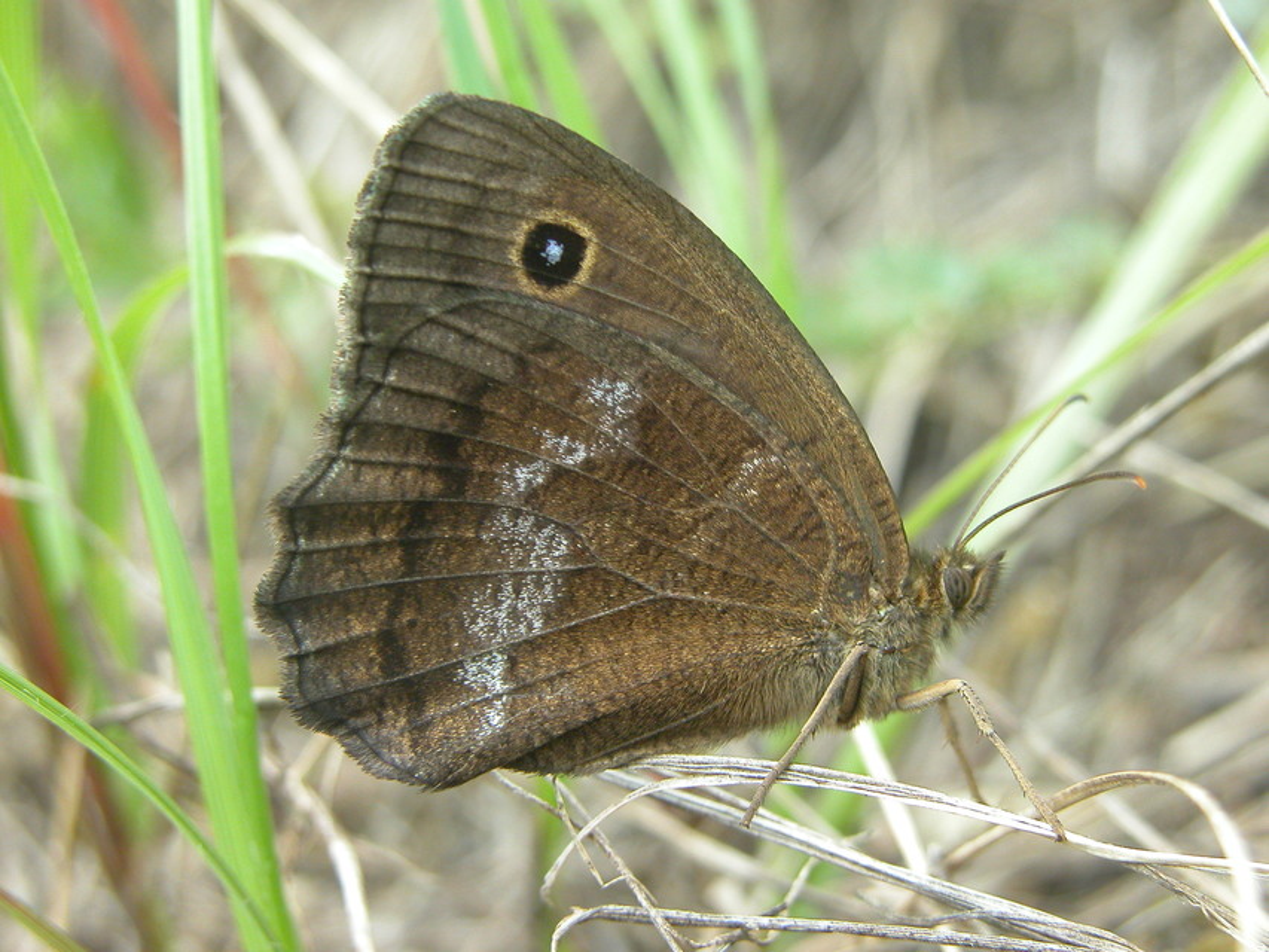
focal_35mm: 100
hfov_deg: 19.6
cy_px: 476
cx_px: 634
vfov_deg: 14.8
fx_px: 3666
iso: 200
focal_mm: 25.4
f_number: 4.6
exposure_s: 1/58.3
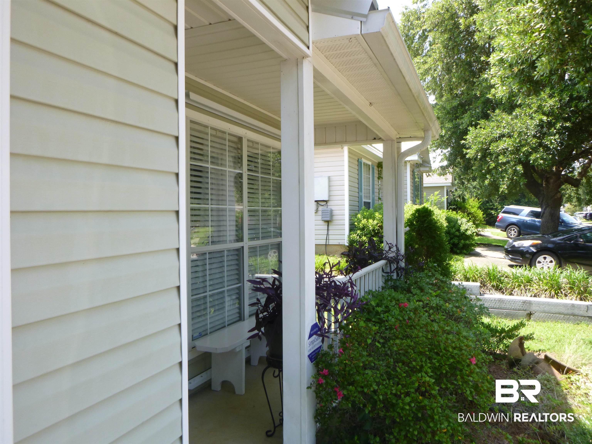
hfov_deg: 69.4
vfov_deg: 54.9
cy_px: 222
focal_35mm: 25
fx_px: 428
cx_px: 296
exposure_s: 1/100
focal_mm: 4.5
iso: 100
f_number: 3.9
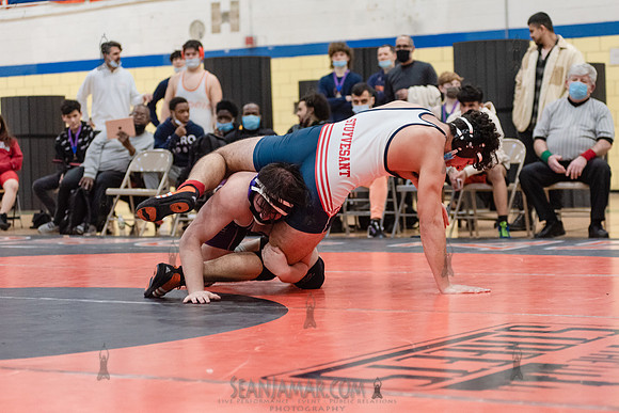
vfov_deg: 15.5
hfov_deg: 23.1
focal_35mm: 88
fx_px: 1516
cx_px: 331
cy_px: 228
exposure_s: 1/400
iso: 4000
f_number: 3.5
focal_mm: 80
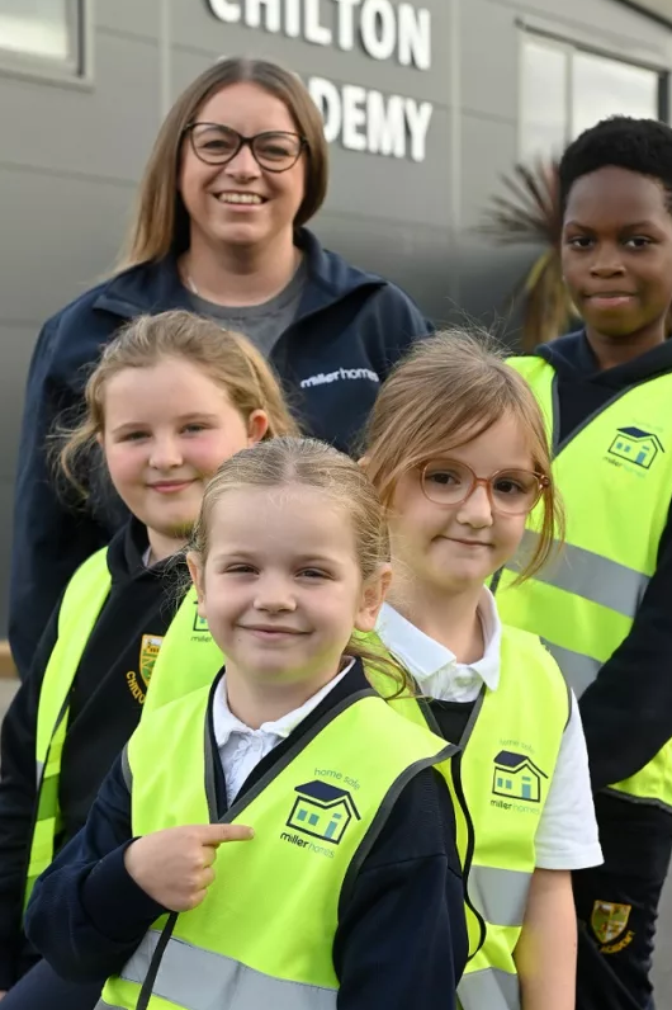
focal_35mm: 90
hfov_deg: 15.2
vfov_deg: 22.6
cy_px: 554
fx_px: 2522
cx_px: 351
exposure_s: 1/320
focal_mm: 70
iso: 640
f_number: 8
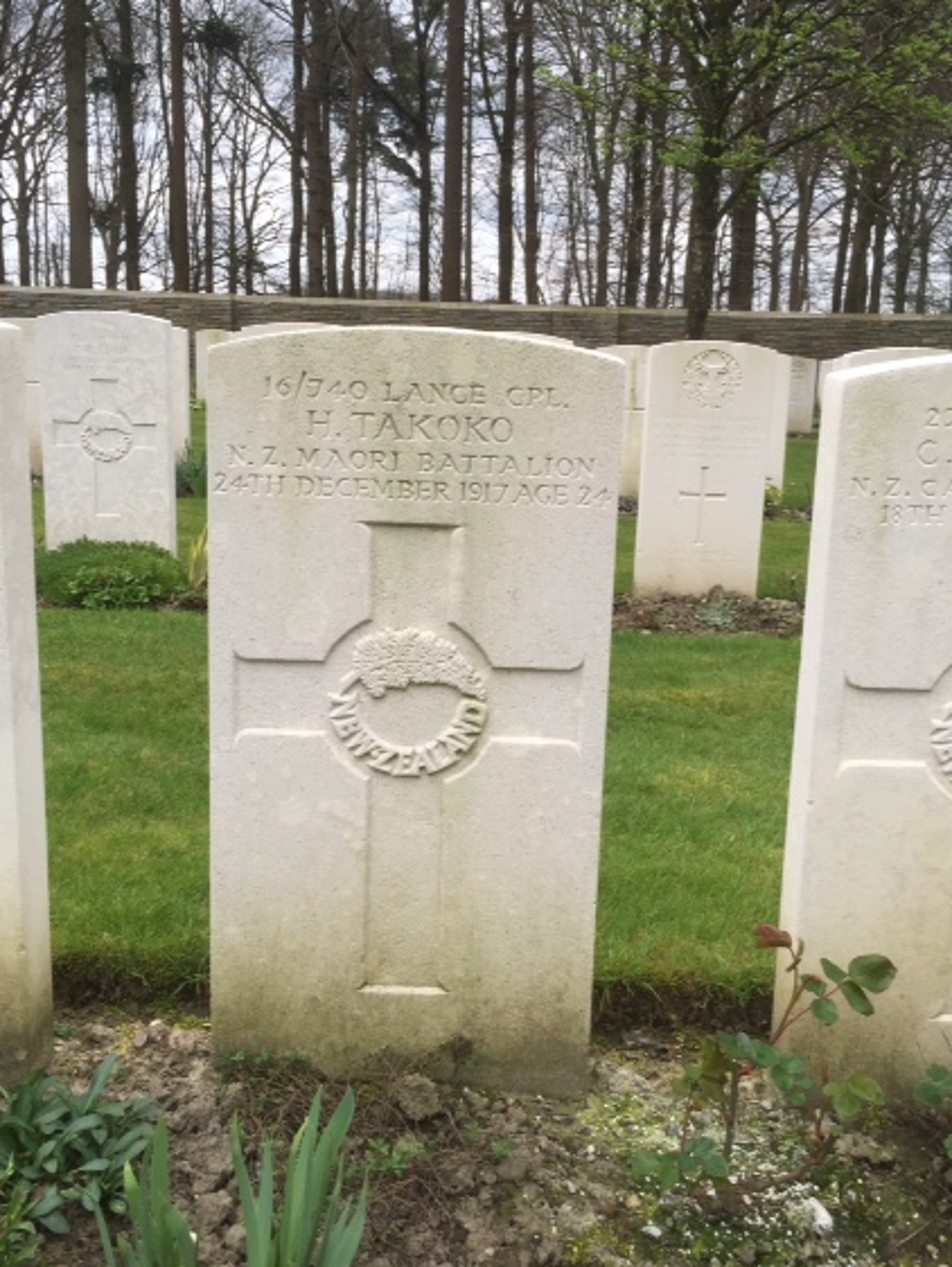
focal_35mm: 33
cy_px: 573
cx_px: 496
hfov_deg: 43.0
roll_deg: -1.3
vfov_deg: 55.2
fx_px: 1209
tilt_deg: -9.5
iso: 32
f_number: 2.2
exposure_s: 1/482
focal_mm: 4.15
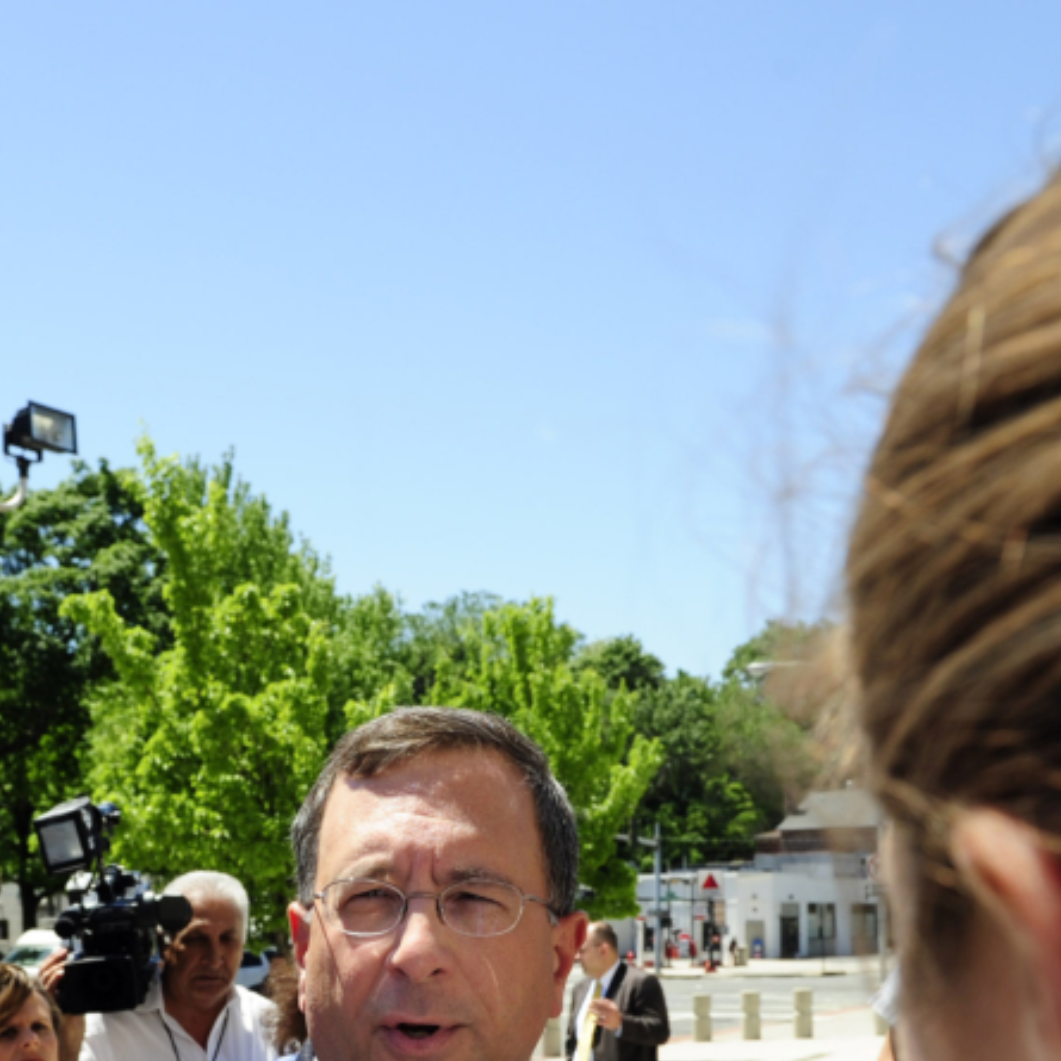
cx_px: 367
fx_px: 1907
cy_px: 944
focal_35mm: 55
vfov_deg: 29.8
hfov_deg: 30.9
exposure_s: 1/500
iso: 400
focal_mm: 24
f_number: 8
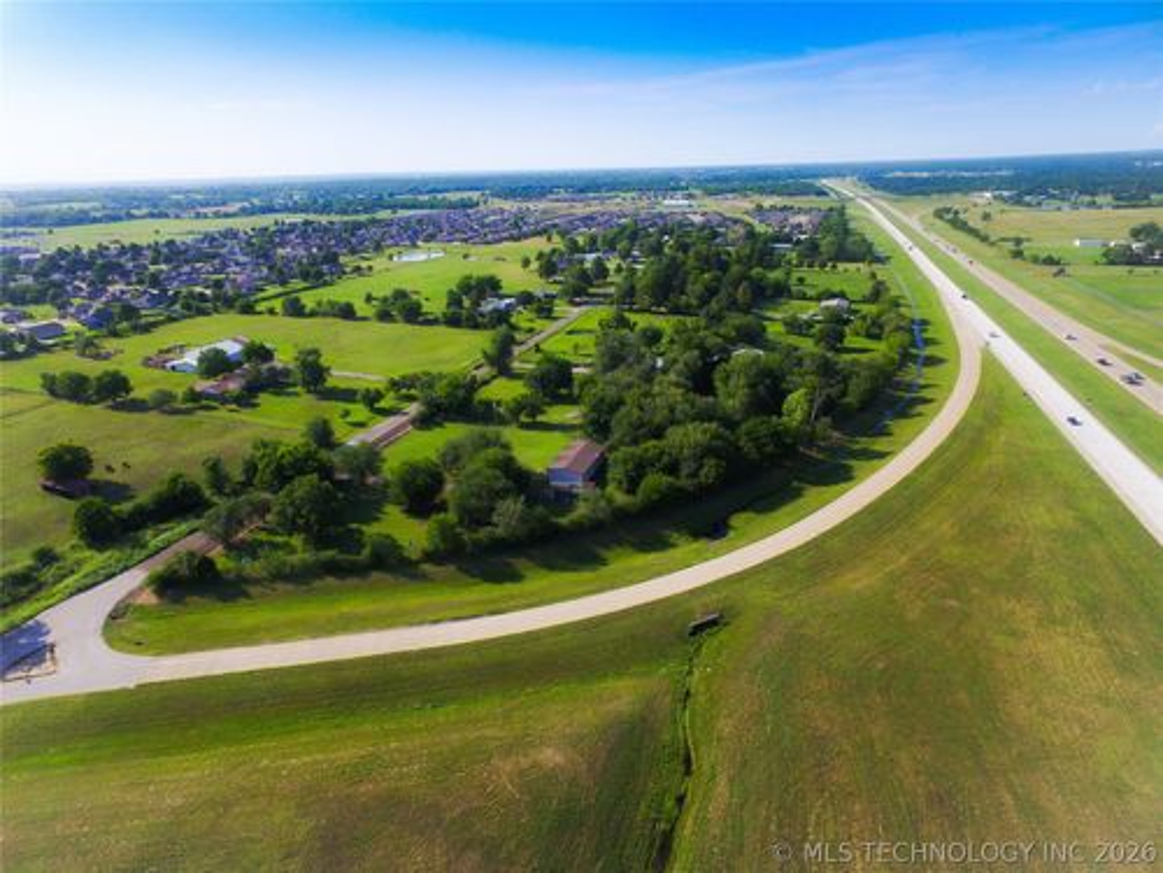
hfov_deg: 81.7
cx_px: 582
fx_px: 672
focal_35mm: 20
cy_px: 436
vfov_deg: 66.0
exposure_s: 1/120
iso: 100
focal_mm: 3.61
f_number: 2.8
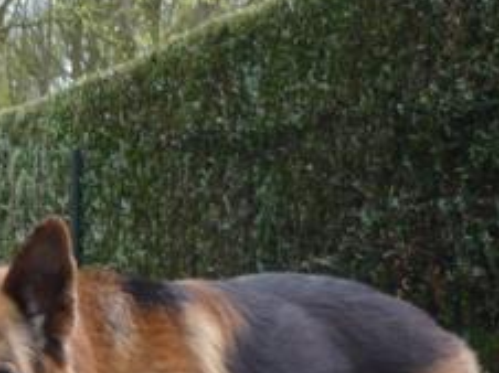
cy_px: 439
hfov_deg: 17.8
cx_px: -42
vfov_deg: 13.5
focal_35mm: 107
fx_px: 1541
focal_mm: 5.8
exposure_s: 1/60
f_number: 2.8
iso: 100
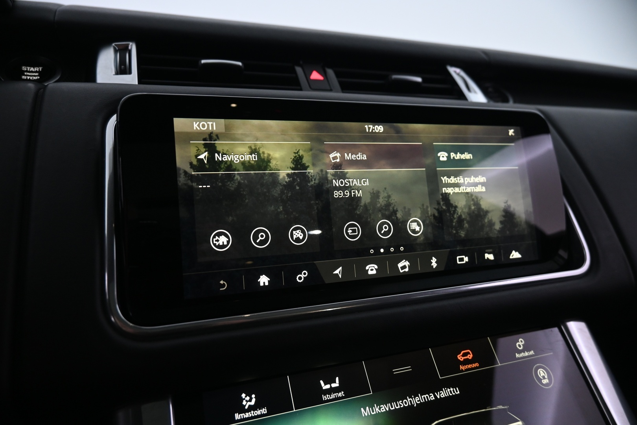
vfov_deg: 53.1
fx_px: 425
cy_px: 212
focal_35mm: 24
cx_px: 318
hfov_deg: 73.7
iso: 900
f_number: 4
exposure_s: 1/25
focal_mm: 16
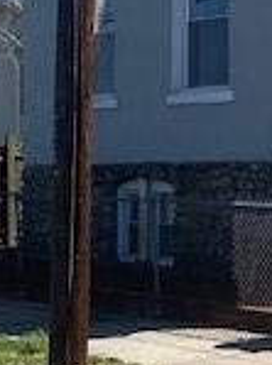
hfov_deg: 12.0
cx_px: 510
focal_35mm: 112
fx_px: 1178
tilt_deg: -0.9
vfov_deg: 17.6
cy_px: 184
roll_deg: -0.3
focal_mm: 4.25
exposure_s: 1/2755
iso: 32
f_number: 1.8
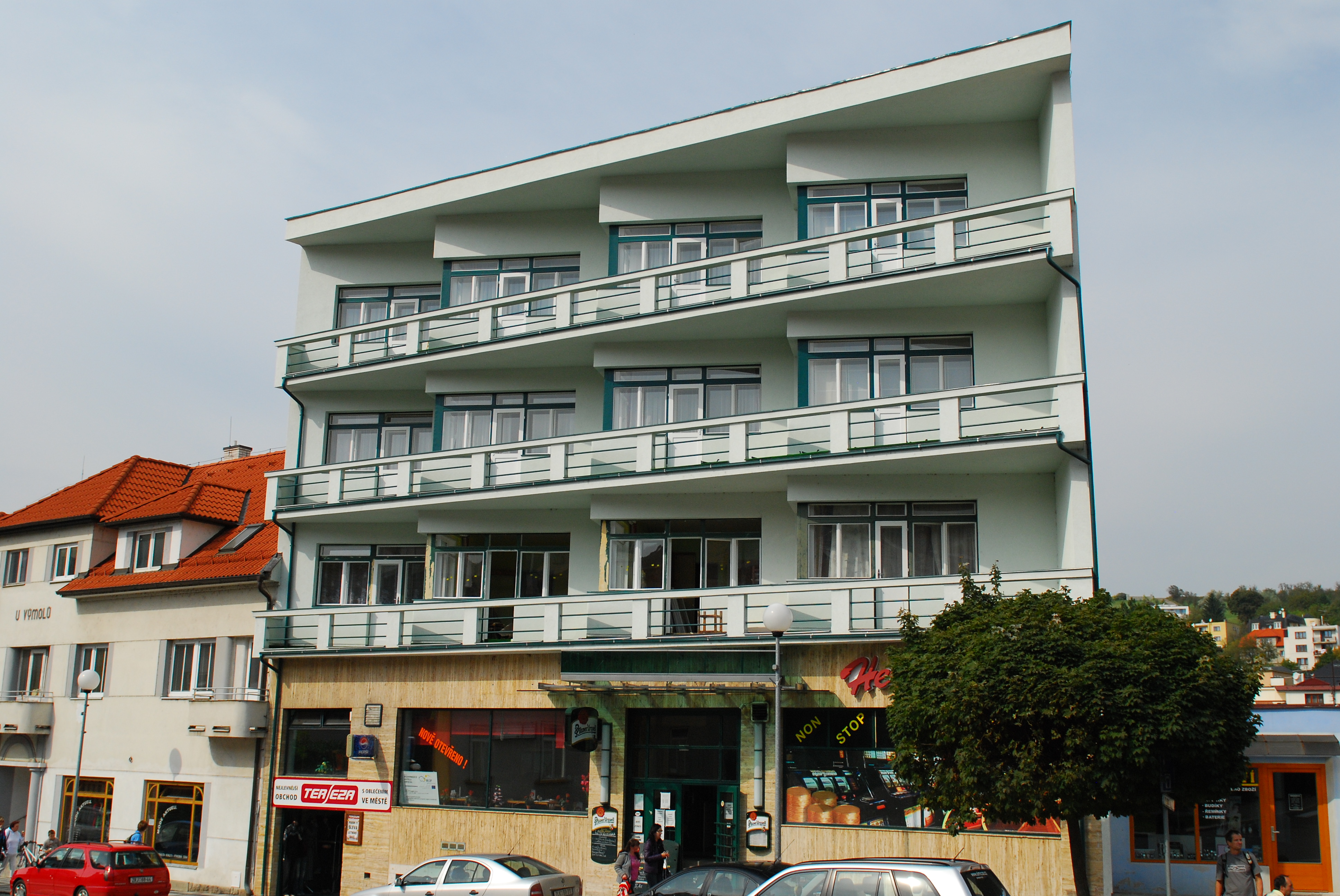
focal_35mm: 36
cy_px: 448
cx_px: 670
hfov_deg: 53.1
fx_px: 1342
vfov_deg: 37.0
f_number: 4.5
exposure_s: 1/1600
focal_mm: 24
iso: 320
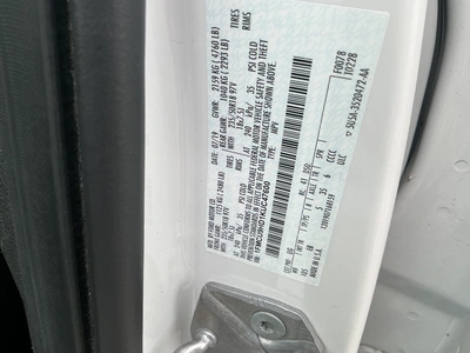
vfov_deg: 49.7
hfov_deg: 63.4
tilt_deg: -34.7
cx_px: 235
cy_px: 176
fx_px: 380
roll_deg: -1.0
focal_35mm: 28
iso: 50
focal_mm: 3
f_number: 1.8
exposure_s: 1/122
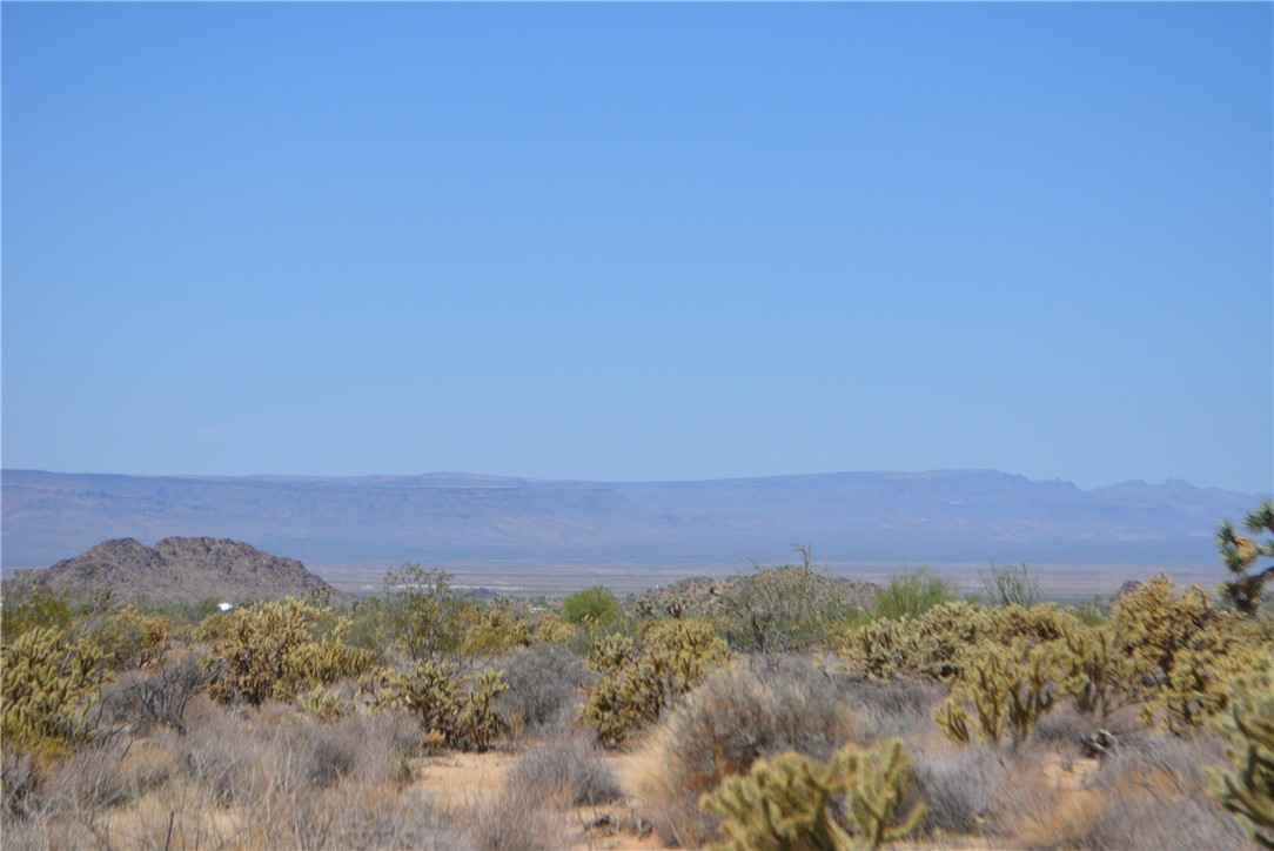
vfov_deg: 16.6
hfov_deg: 24.6
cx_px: 637
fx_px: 2921
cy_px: 426
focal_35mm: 82
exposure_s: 1/2000
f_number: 7.1
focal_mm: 55
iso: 400
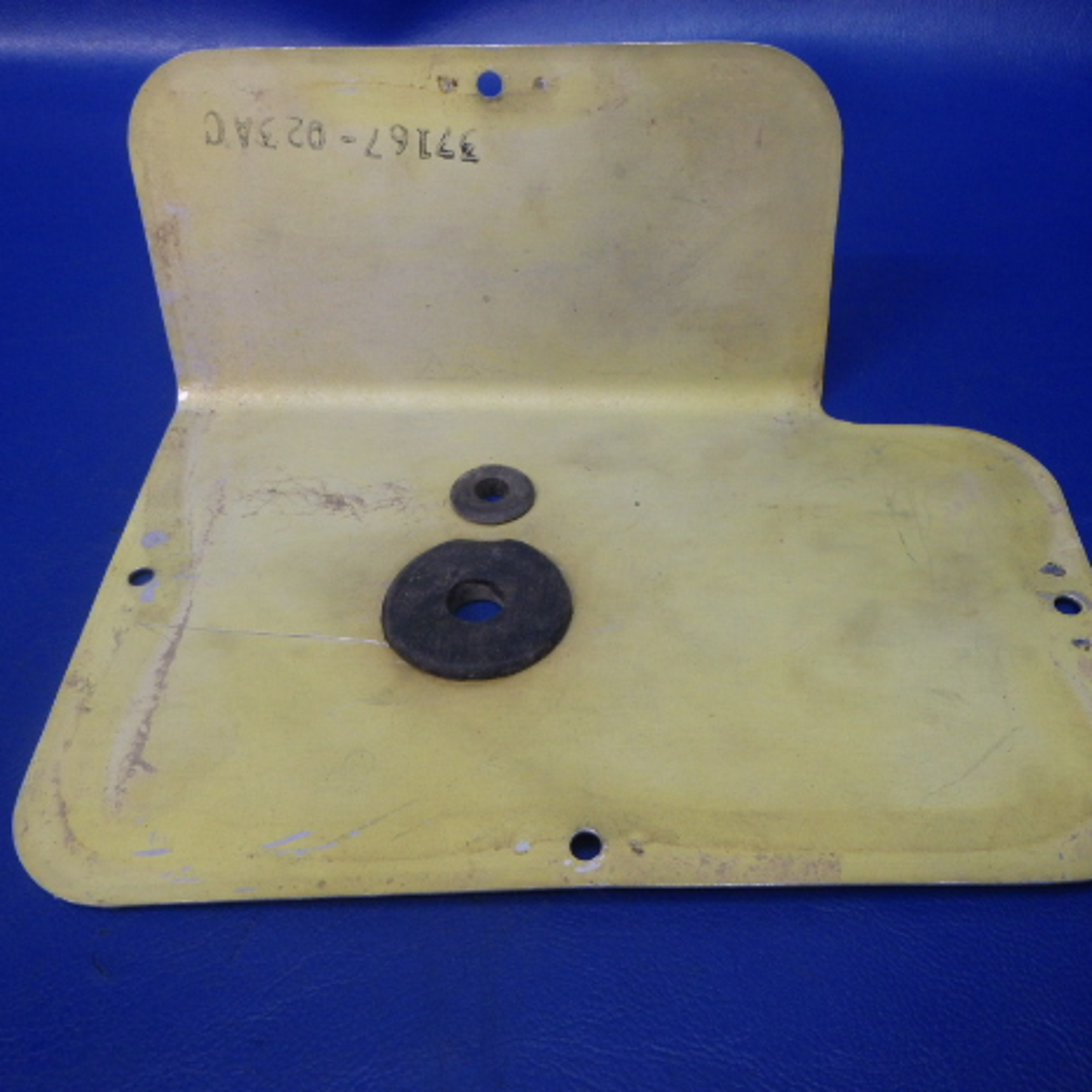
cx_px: 591
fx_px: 1213
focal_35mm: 34
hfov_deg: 48.4
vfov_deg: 48.5
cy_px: 548
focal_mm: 5
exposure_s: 1/30
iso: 320
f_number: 3.9
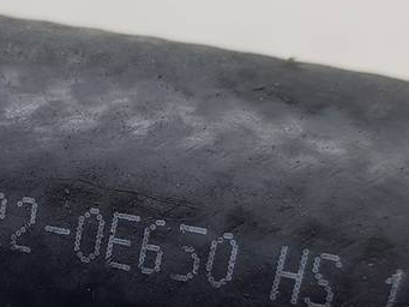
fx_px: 922
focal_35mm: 78
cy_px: 235
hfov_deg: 24.4
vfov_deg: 18.8
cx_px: 52
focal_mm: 4.2
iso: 50
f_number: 1.7
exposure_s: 1/50
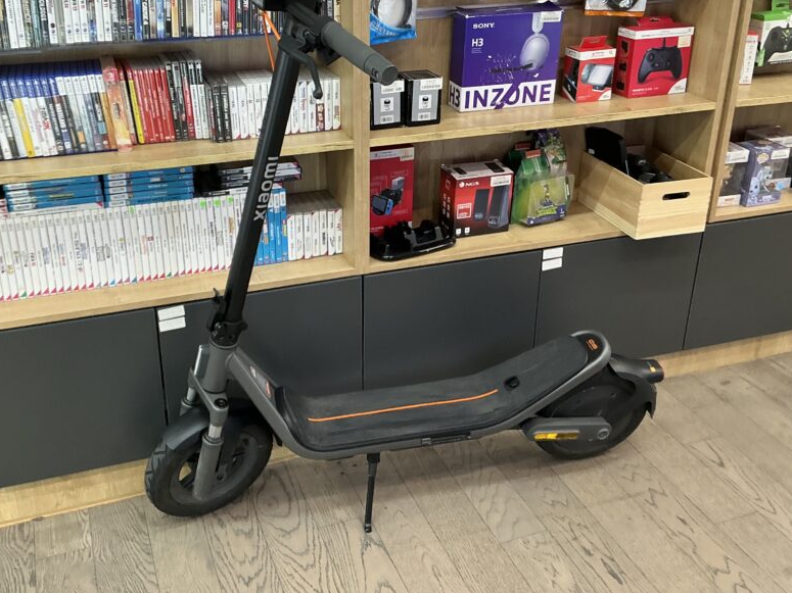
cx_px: 364
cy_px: 246
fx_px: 846
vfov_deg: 38.5
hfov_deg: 50.1
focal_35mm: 37
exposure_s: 1/50
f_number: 1.8
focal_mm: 3
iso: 64
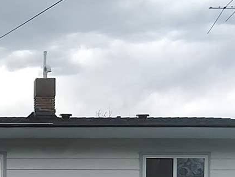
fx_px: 781
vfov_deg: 12.4
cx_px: -99
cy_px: 254
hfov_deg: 15.9
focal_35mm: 115
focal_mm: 2.13
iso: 100
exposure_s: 1/1042
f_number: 2.2
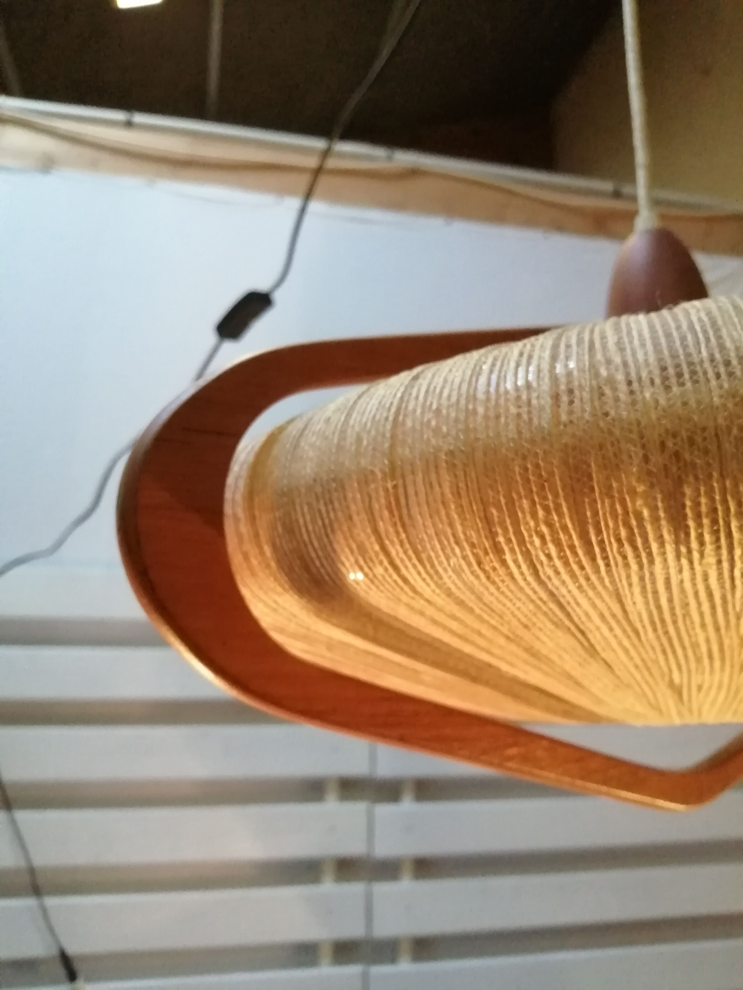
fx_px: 744
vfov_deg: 67.3
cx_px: 372
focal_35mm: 26
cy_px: 495
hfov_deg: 53.1
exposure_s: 1/100
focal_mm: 3.46
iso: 500
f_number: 1.8
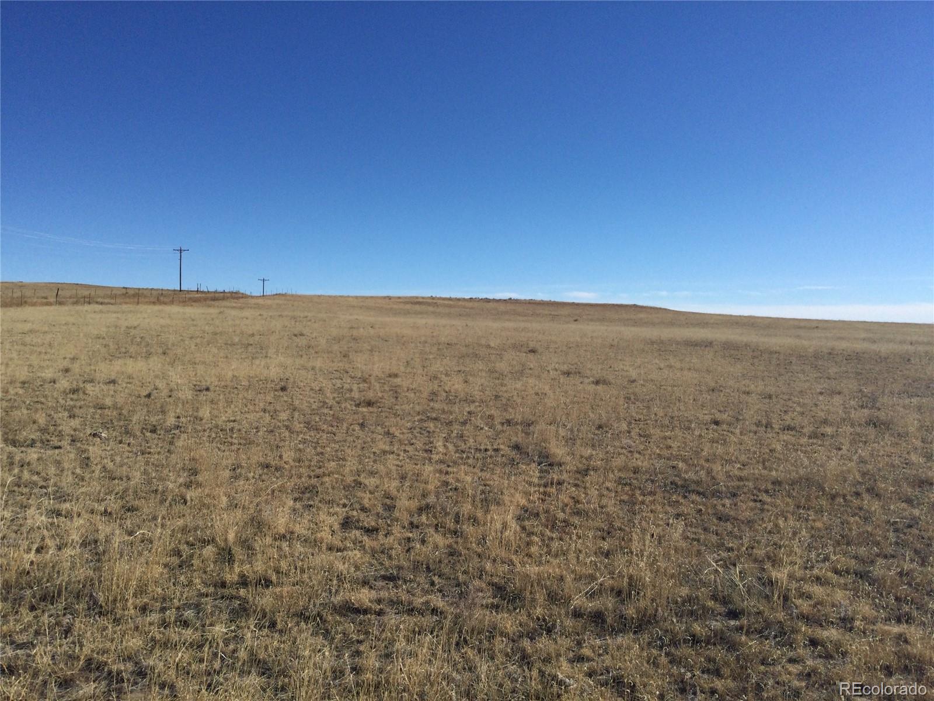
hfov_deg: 58.4
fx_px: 836
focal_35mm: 31
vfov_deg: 45.4
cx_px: 467
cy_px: 350
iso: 25
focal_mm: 3.3
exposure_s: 1/2262
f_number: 2.4
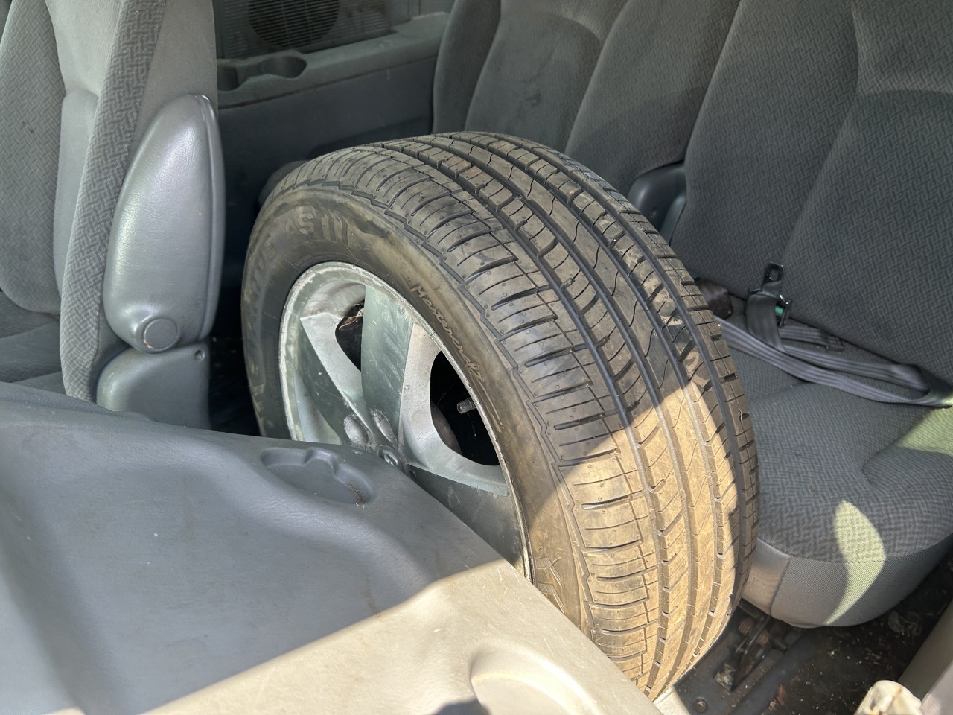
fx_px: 716
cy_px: 358
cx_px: 476
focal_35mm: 26
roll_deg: +3.3
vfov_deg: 53.1
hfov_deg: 67.3
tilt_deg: -36.5
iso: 50
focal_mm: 5.7
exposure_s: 1/181
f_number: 1.5
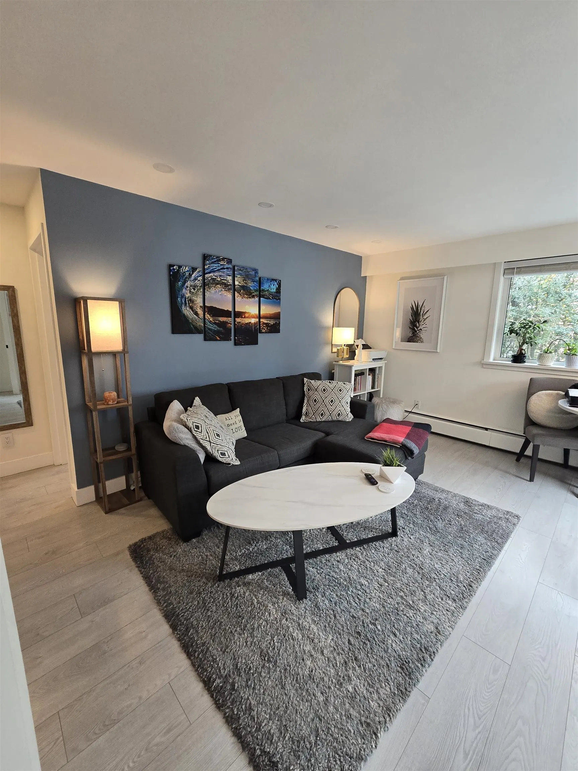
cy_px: 386
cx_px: 289
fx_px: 289
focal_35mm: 13
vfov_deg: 106.2
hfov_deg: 89.9
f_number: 2.2
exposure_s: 1/60
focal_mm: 2.2
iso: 250
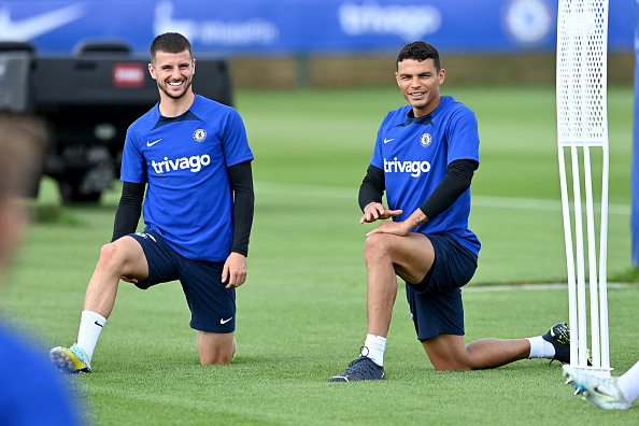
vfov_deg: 3.4
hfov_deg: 5.2
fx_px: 7099
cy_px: 213
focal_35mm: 400
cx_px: 320
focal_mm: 400
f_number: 4
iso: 400
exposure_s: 1/1000
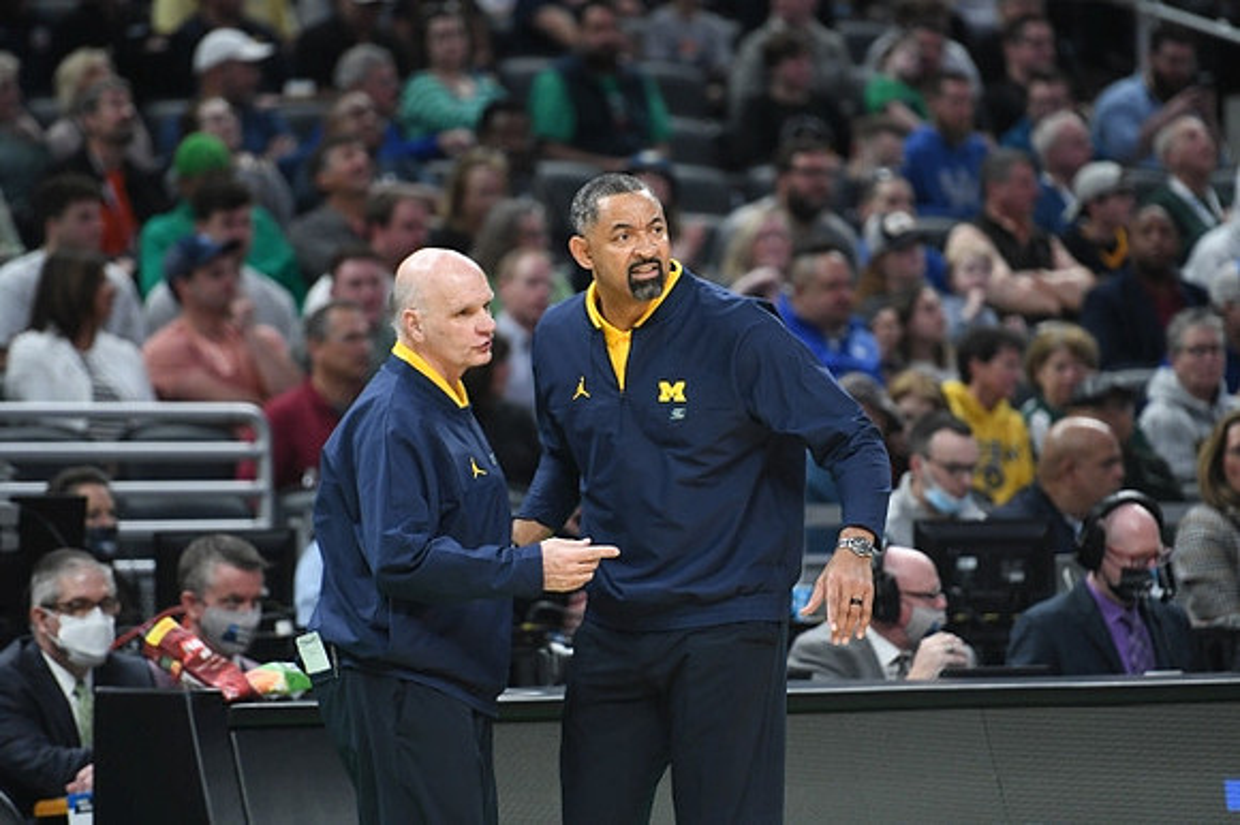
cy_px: 412
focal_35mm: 234
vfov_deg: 5.9
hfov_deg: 8.8
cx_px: 620
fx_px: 8055
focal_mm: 195
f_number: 2.8
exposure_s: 1/1000
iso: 3200
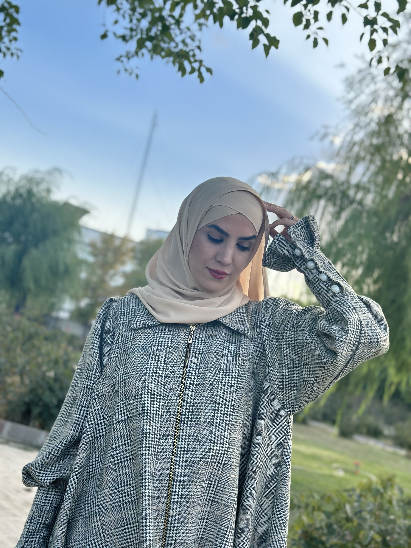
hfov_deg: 30.3
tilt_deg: +5.3
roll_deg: -12.7
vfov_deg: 39.7
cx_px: 206
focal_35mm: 48
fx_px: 760
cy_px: 274
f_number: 1.78
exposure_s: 1/1041
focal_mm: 6.86
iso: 80
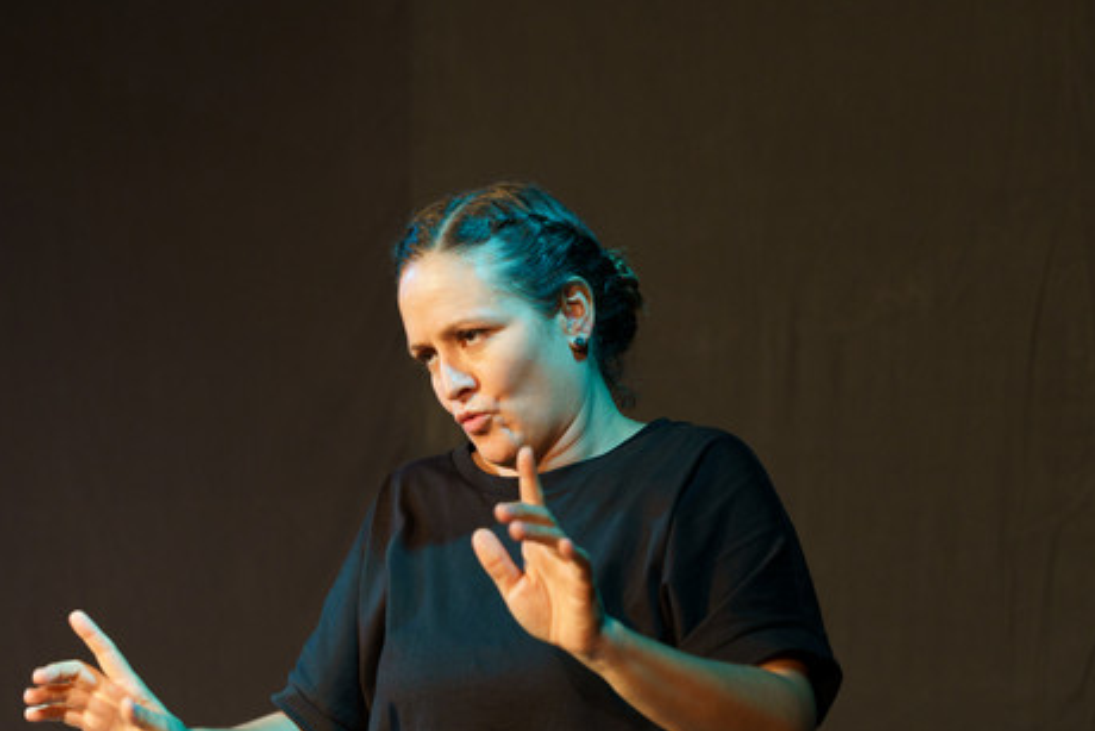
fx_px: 2860
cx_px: 433
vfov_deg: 14.5
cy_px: 506
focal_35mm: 94
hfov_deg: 21.6
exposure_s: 1/80
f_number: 3.5
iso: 1600
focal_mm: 67.6
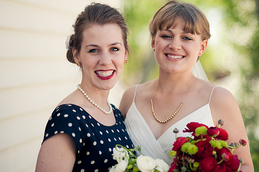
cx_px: 148
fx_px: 747
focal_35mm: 104
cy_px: 80
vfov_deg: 13.1
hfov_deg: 19.6
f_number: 1.8
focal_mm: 85
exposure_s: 1/2000
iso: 200
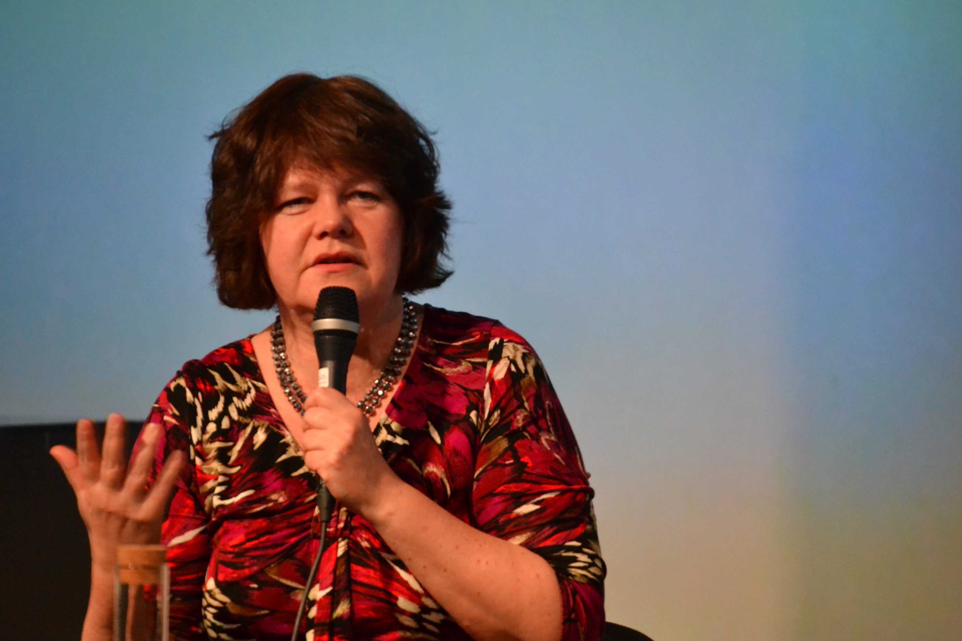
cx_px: 457
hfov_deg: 10.4
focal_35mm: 198
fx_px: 5290
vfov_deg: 6.9
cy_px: 344
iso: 2800
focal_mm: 120
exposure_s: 1/125
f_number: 4.8
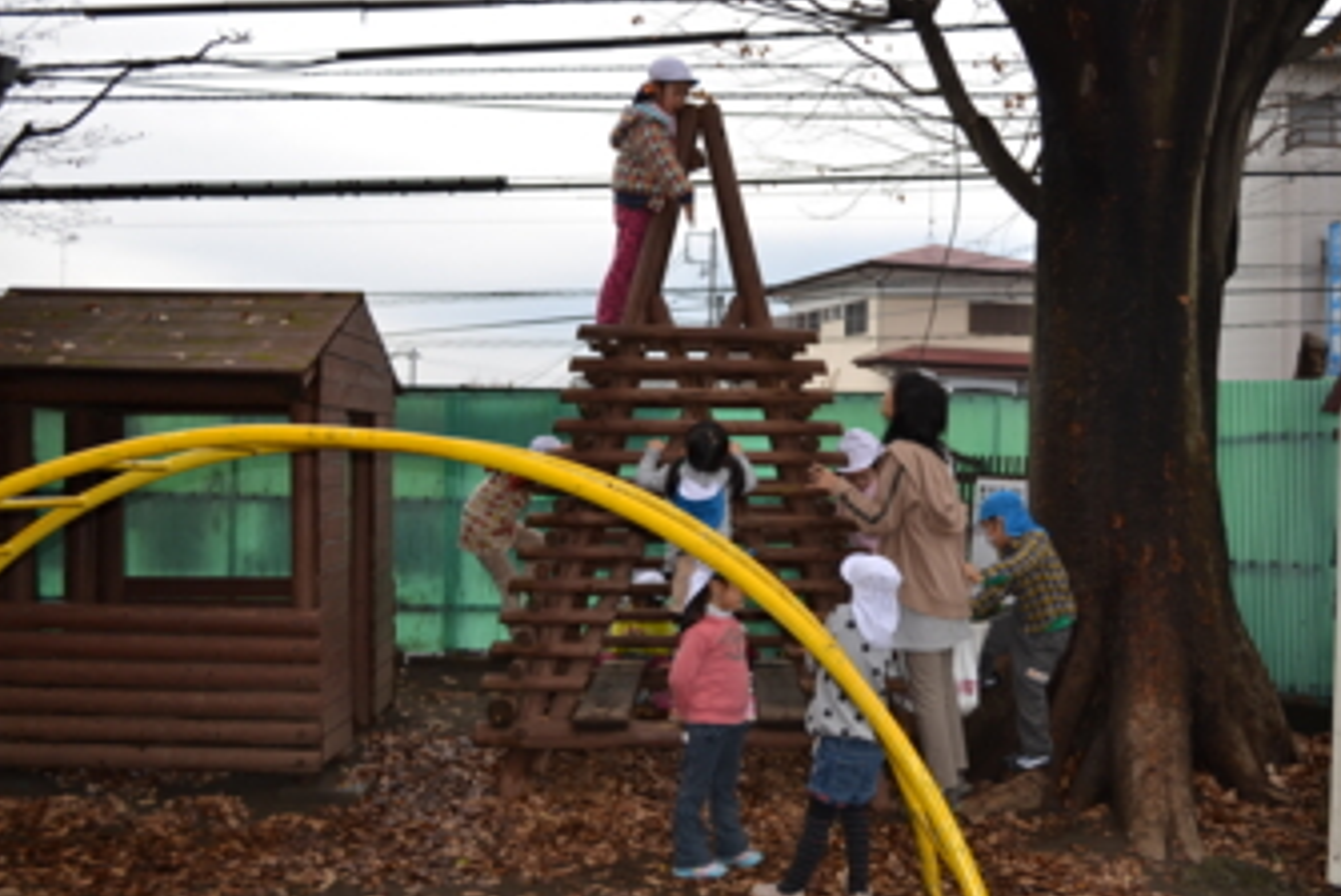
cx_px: 773
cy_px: 406
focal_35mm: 43
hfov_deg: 45.3
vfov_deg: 31.2
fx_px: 1603
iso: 100
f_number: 4
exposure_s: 1/125
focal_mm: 24
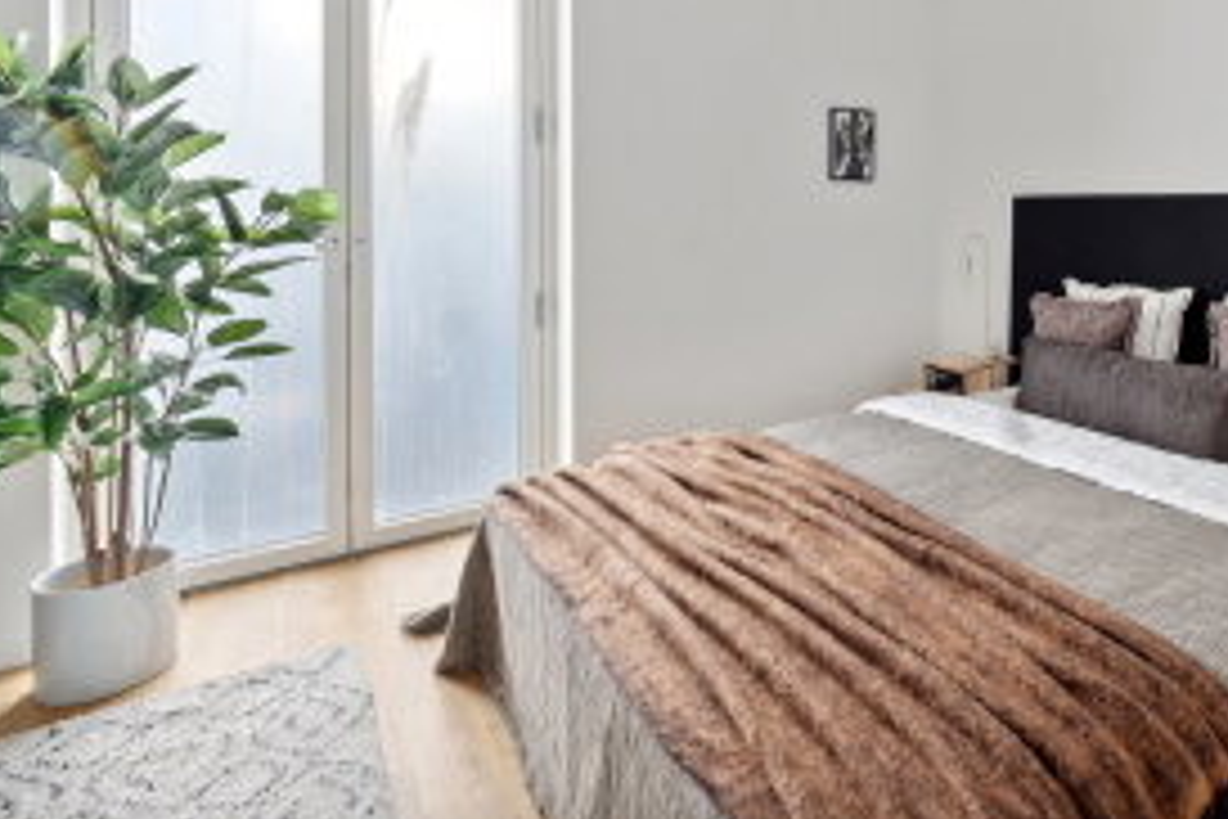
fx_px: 750
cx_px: 877
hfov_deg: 74.5
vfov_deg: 55.1
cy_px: 227
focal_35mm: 22
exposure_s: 1/5
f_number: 8
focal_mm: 10
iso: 200
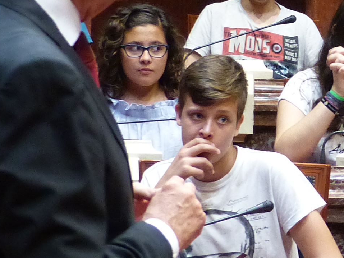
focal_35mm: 255
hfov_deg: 7.7
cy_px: 54
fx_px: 2534
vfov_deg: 5.8
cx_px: 294
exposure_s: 1/20
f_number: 2.8
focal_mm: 10.9
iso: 400
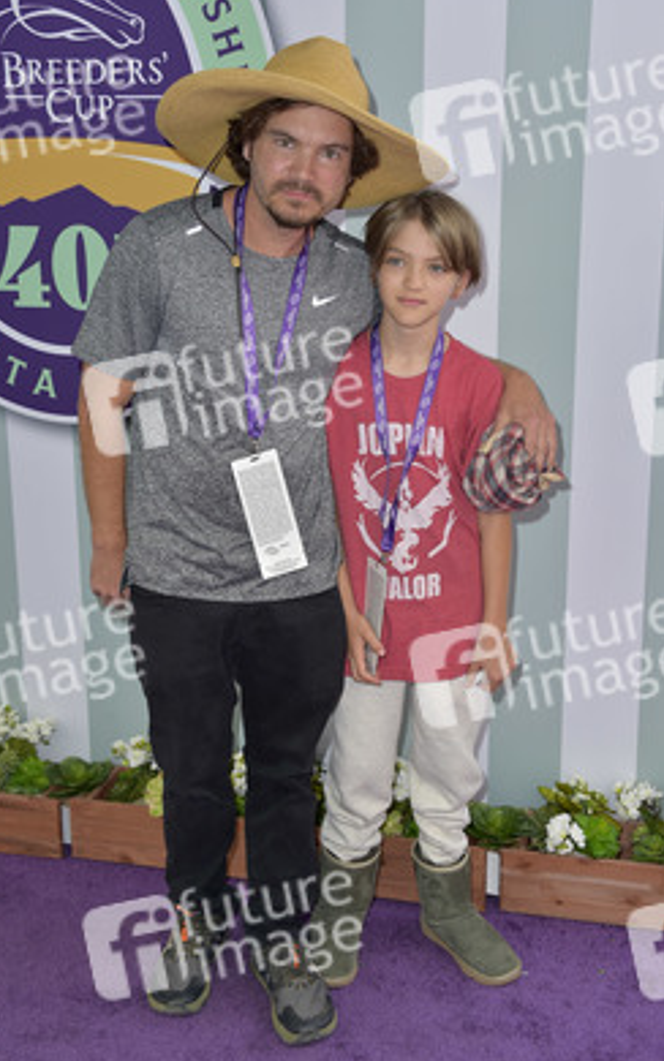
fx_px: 1331
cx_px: 303
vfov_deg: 43.5
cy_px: 528
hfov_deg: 28.0
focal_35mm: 46
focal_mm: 44
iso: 250
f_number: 6.3
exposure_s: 1/250
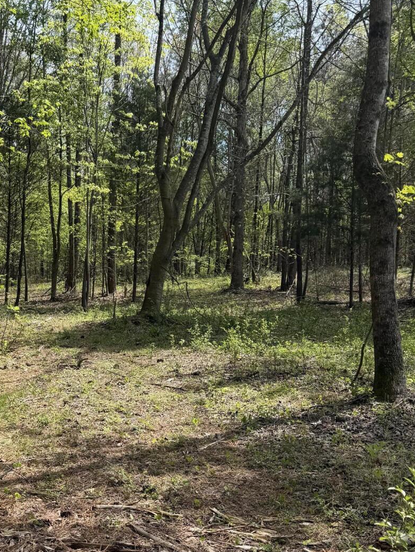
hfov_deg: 30.2
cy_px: 396
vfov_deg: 40.4
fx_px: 735
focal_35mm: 46
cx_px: 46
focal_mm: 6.76
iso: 80
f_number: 1.78
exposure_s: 1/1770
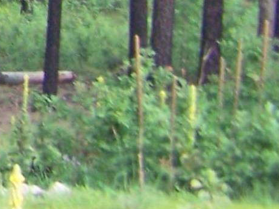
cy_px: -276
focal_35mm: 246
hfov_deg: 7.1
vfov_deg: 5.8
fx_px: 1984
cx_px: -580
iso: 64
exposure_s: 1/160
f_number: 2.8
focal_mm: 6.3
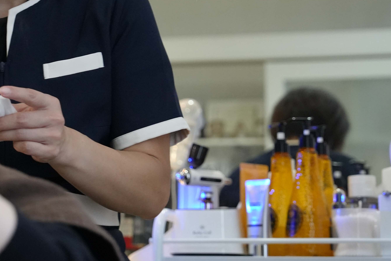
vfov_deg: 9.3
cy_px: 64
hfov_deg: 13.8
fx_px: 1596
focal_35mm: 147
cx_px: 44
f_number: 4
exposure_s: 1/160
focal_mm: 56
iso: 4000
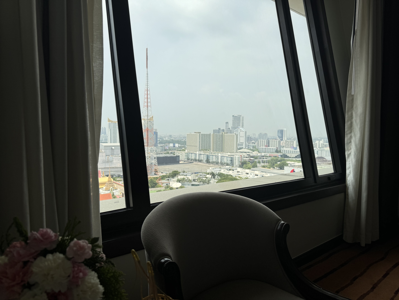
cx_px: 200
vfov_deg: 56.8
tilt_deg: -3.8
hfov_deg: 71.6
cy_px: 150
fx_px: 277
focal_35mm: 24
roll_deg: -0.8
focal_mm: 6.76
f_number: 1.78
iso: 80
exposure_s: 1/1488
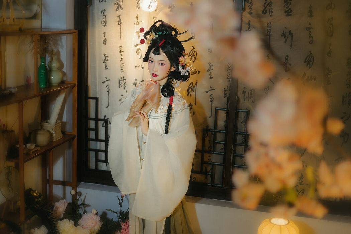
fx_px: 487
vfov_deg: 27.0
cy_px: 117
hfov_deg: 39.6
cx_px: 176
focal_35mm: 50
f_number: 1.8
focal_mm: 50
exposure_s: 1/125
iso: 100
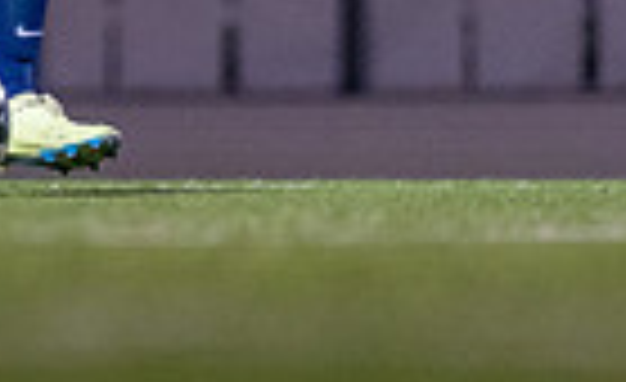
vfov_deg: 1.4
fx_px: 15788
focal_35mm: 931
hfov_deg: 2.3
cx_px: -478
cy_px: -105
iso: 4000
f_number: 2.8
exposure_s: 1/1000
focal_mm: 156
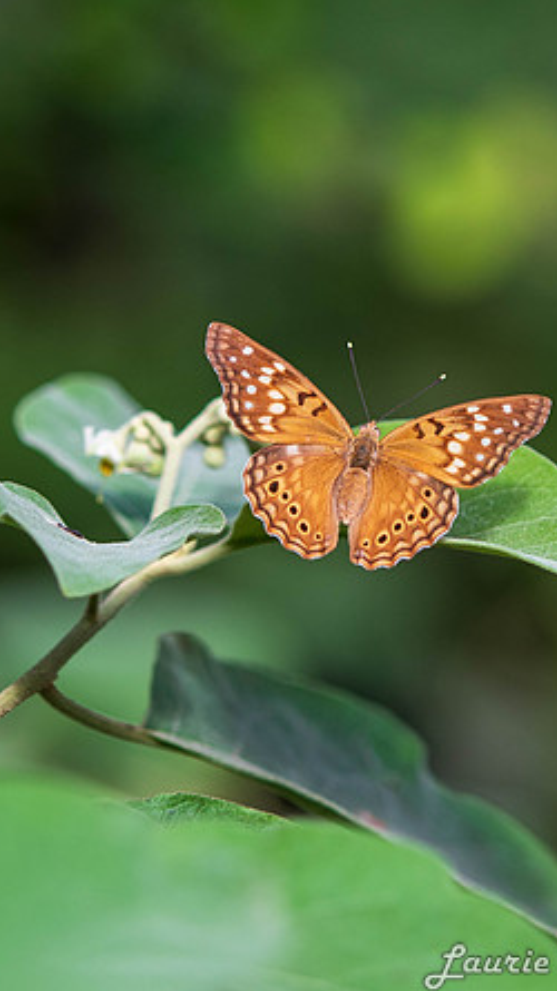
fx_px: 11065
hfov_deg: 2.9
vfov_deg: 5.1
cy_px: 491
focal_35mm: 421
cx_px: 406
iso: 125
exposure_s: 1/640
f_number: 2.8
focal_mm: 130
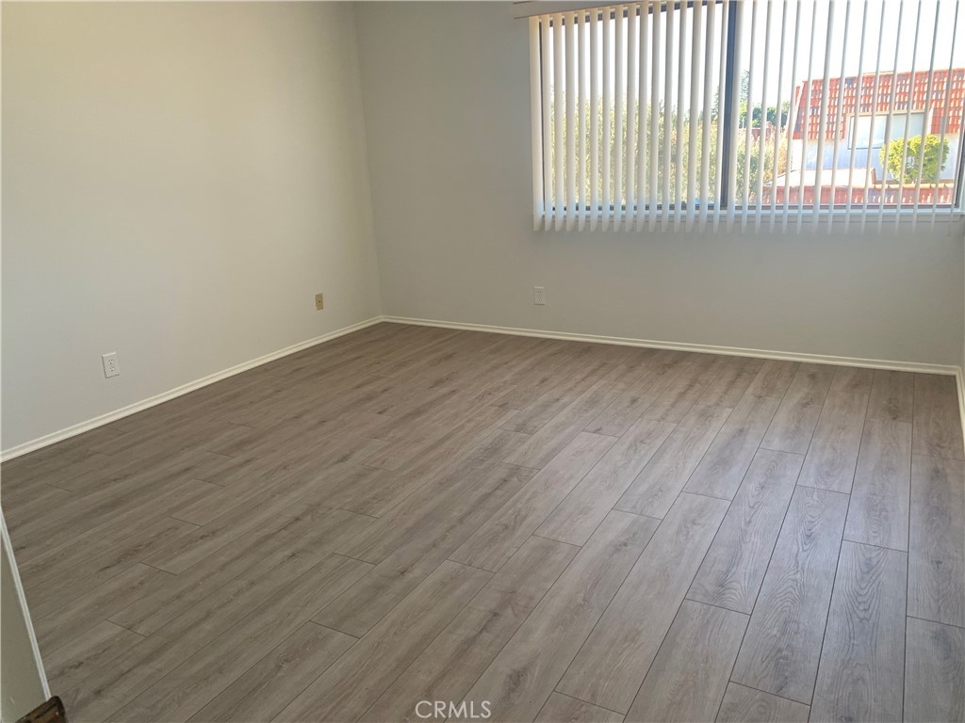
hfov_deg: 67.3
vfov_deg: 53.1
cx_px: 482
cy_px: 362
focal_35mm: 26
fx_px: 725
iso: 80
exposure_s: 1/121
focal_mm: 4.25
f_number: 1.8
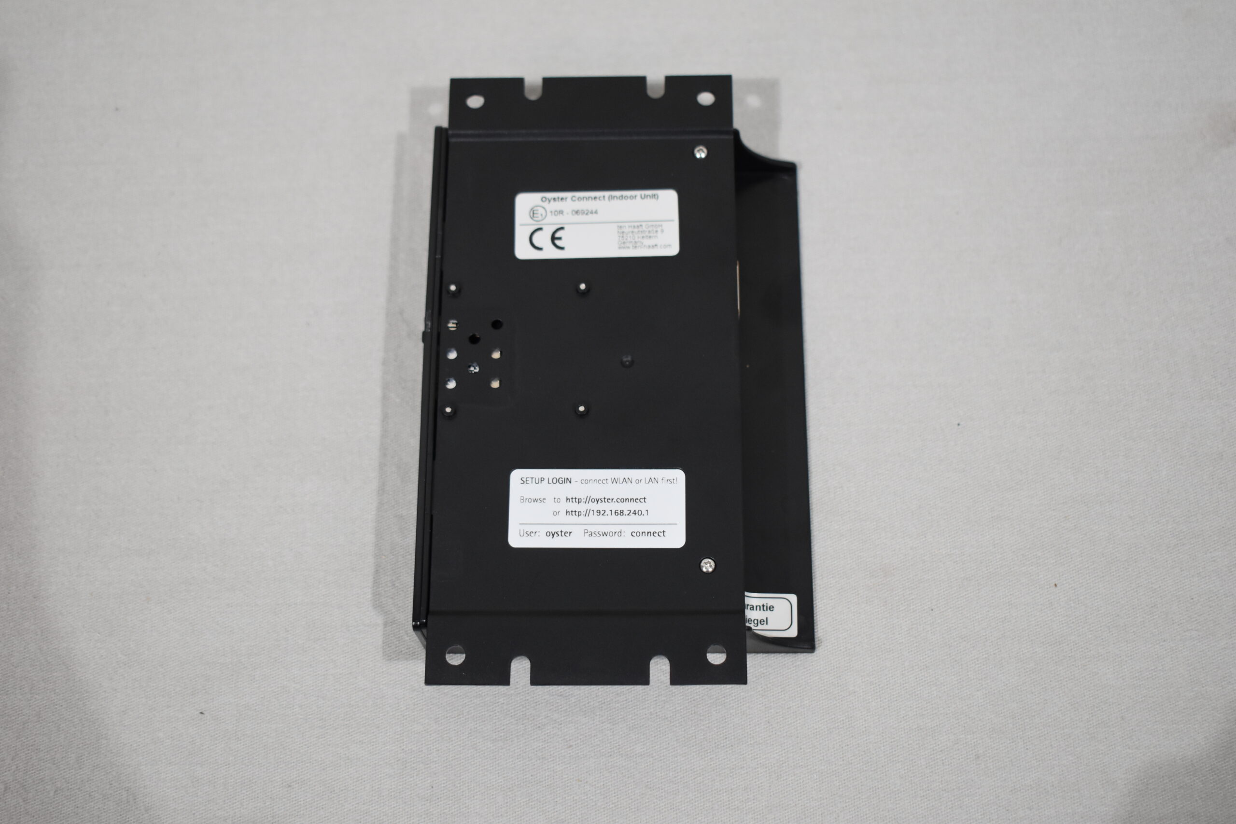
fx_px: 1751
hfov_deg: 38.9
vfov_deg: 26.5
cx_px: 618
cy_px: 412
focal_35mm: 51
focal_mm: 34
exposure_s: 1/160
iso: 800
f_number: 4.5
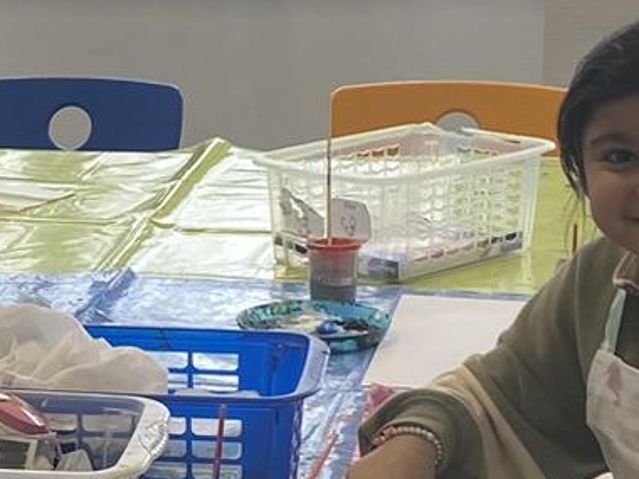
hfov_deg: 13.8
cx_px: -47
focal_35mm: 140
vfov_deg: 10.6
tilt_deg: -13.3
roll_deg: +1.3
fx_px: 2584
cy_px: 242
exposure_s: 1/100
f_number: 1.8
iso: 50
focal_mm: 4.25
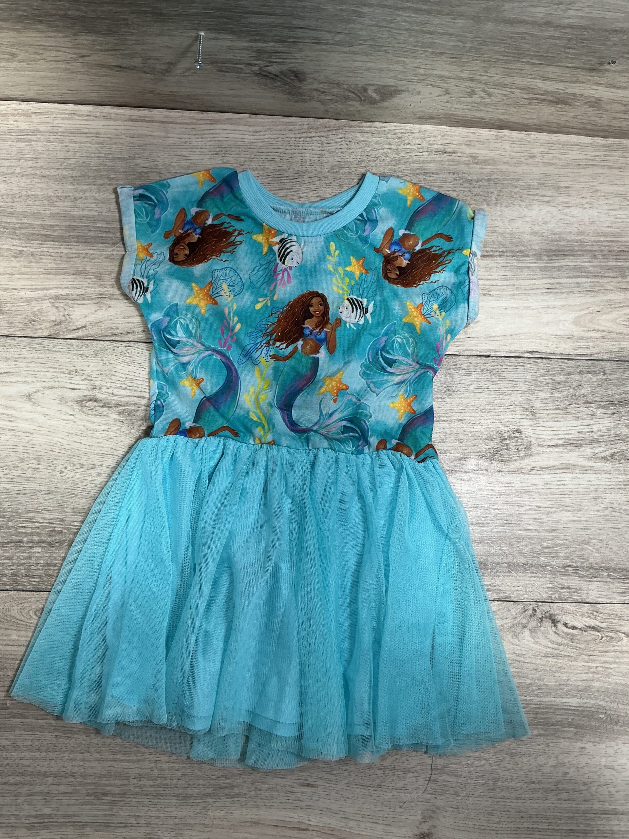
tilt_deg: -83.6
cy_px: 420
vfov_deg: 61.7
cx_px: 314
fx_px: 703
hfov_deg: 48.2
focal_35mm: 29
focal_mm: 3
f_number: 1.8
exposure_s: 1/60
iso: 50
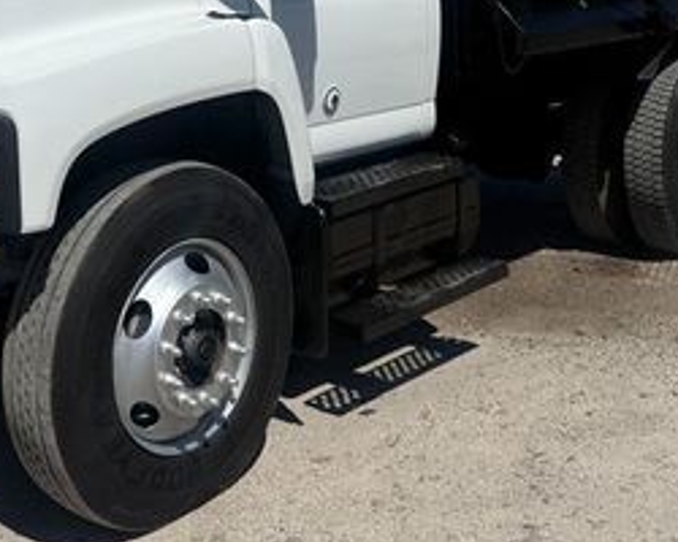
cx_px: 220
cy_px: -11
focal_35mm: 60
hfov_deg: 31.2
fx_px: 1204
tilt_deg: -1.8
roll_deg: +2.4
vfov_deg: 24.2
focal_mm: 6.76
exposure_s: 1/14286
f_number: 1.78
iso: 80
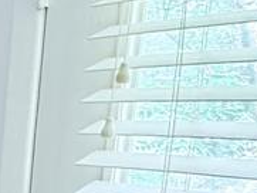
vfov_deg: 18.3
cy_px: 179
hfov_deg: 14.4
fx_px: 587
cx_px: -382
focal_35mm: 79
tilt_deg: -7.0
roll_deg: -0.3
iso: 400
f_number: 2.2
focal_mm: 2.22
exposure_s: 1/60
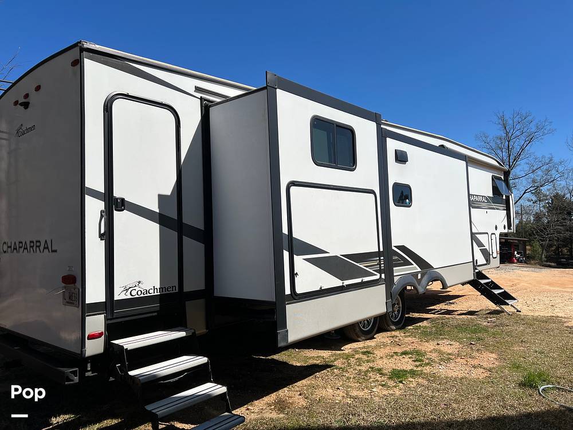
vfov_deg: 53.1
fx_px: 430
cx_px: 286
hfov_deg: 67.3
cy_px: 215
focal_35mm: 26
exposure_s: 1/8000
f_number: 1.5
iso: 50
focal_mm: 5.7
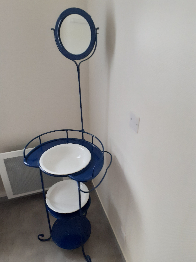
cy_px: 131
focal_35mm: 27
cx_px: 98
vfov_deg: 65.3
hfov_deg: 51.4
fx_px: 204
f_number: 1.9
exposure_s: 1/33
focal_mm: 3.6
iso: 250
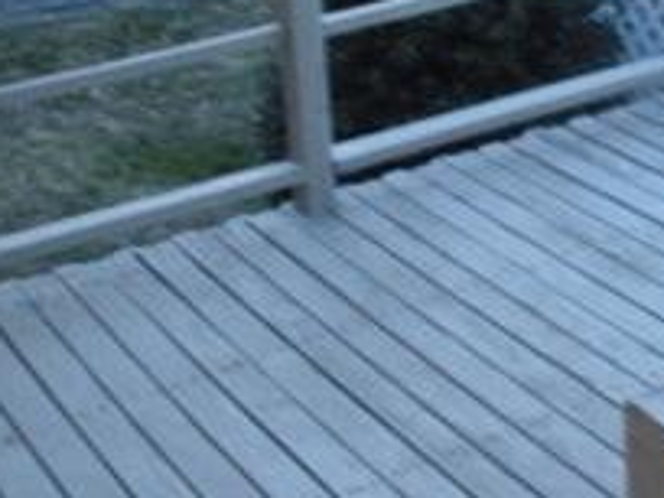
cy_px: 140
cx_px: 661
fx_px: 1515
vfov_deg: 18.6
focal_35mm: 79
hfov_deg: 23.7
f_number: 3.5
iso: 800
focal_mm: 6.3
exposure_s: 1/4.6
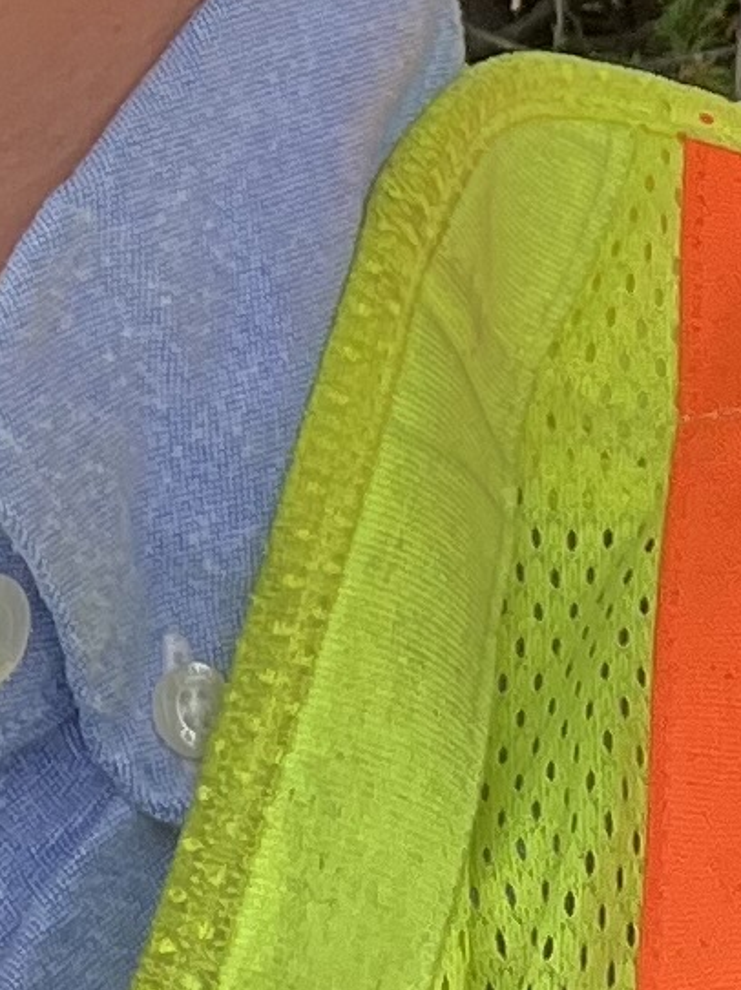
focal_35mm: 171
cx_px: -312
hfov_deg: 8.5
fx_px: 4884
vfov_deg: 10.7
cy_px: -910
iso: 32
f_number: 2.2
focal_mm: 2.71
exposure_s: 1/253
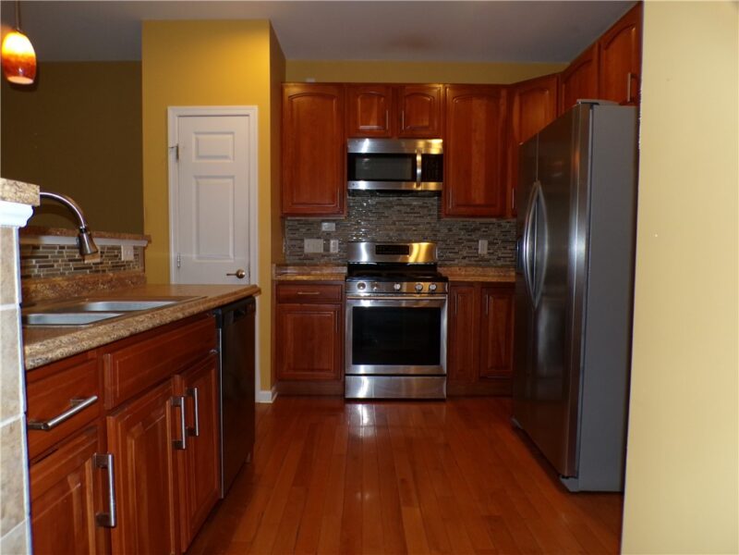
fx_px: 512
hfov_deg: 71.6
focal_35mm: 24
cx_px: 370
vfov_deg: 56.8
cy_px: 278
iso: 200
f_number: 3
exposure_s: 1/34
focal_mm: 4.3
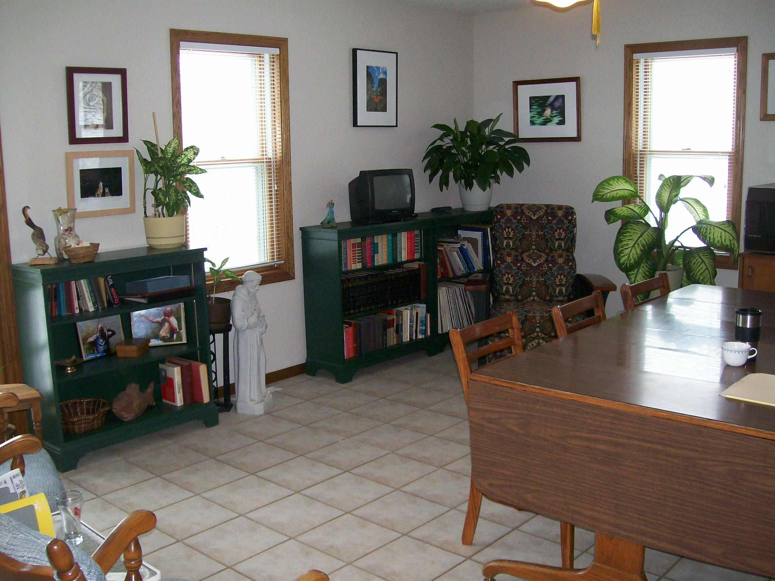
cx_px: 388
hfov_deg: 51.4
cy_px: 290
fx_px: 806
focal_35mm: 36
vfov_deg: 39.7
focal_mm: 6
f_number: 2.7
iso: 140
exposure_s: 1/64
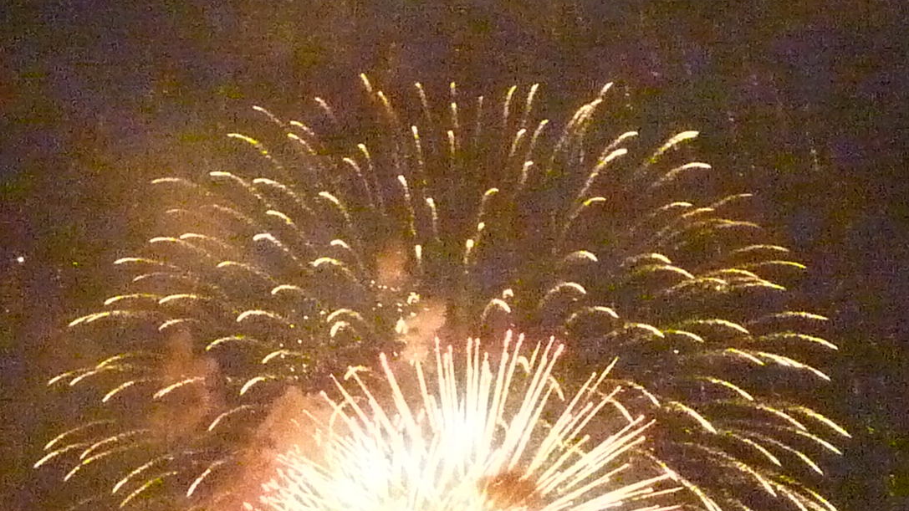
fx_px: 5591
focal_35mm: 232
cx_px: 467
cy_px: 621
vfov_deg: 5.2
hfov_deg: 9.3
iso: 1600
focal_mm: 10.3
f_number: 4
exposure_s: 1/8
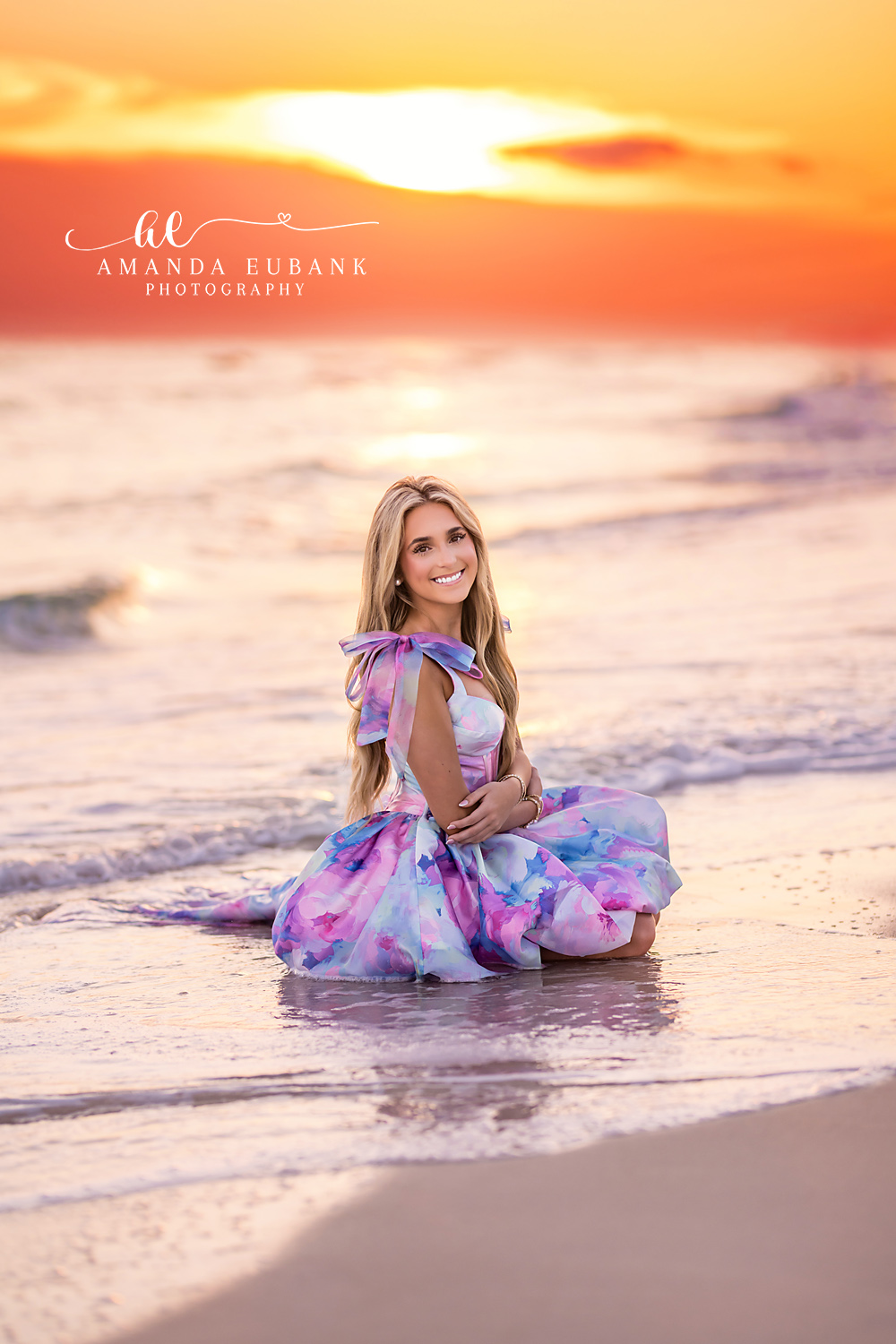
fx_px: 3173
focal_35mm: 85
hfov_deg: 16.1
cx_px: 448
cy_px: 672
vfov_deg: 23.9
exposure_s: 1/2000
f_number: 1.8
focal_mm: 85
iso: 200
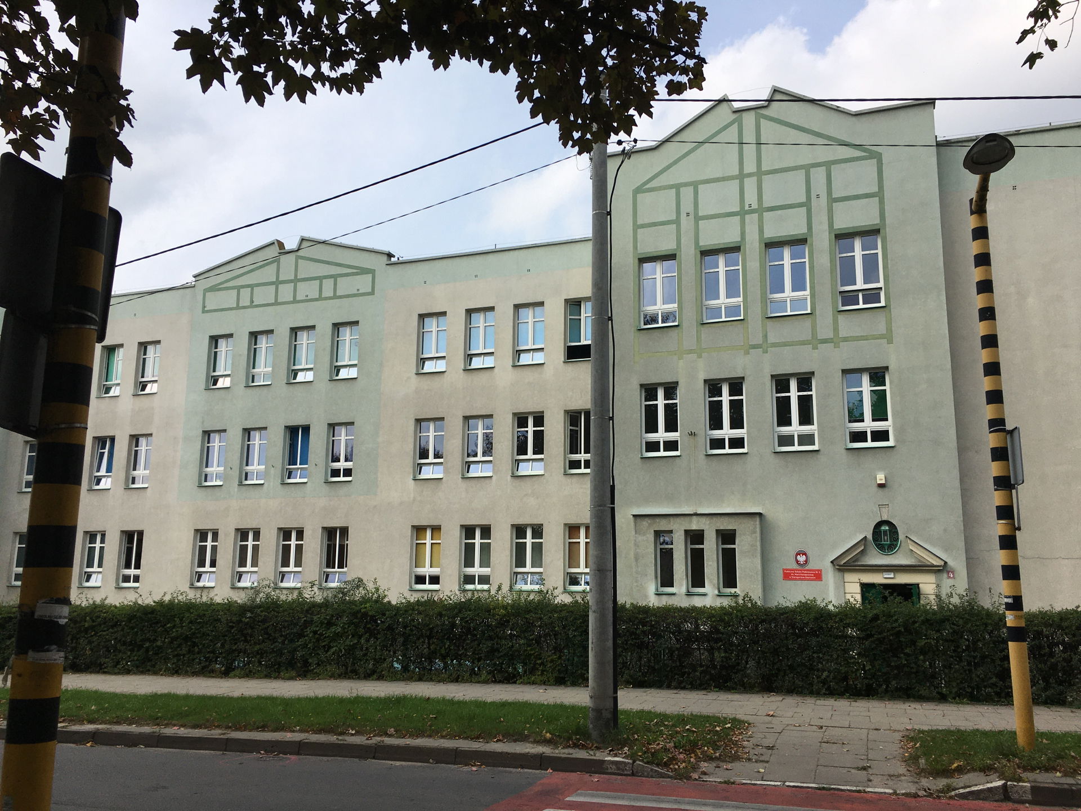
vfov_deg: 48.2
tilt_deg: +12.8
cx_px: 540
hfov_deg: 61.7
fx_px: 906
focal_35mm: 29
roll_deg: -1.0
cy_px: 406
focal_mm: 4.15
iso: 25
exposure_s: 1/1832
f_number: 2.2
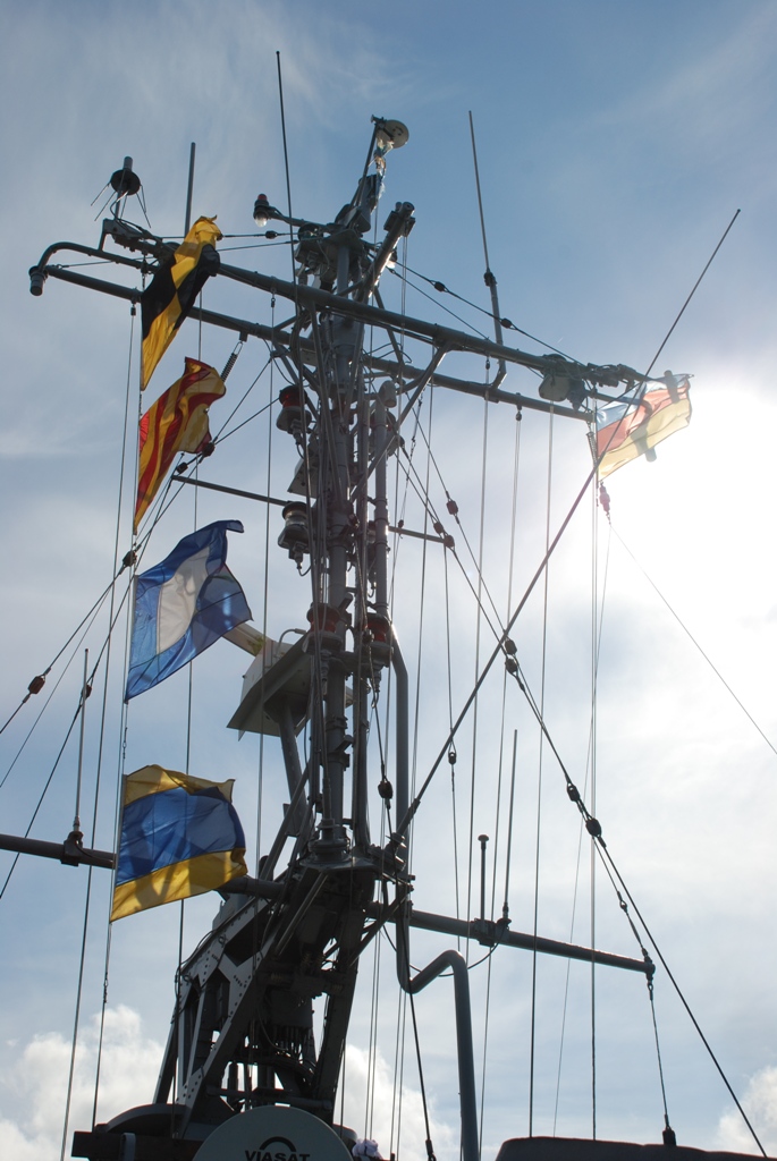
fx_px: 1502
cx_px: 388
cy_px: 580
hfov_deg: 29.0
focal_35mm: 46
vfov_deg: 42.3
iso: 100
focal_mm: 31
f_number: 10
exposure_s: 1/400
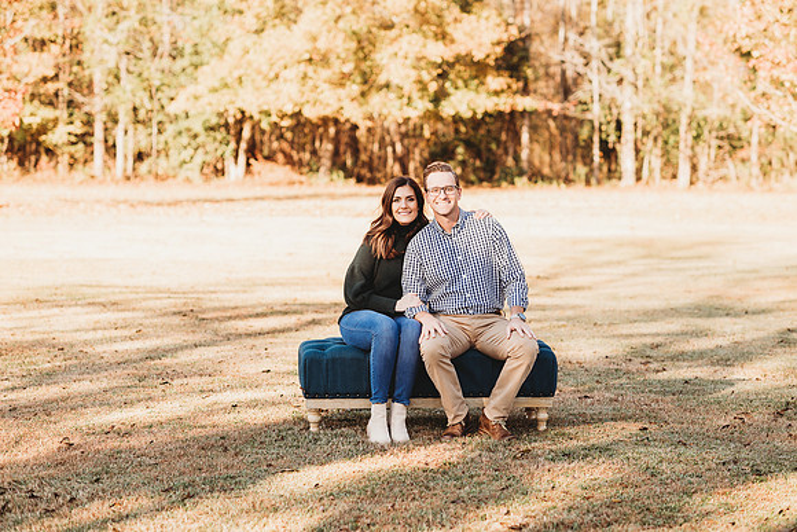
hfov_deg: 23.9
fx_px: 1882
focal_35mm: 85
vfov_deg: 16.1
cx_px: 398
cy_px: 266
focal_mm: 85
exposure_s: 1/640
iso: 200
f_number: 2.5
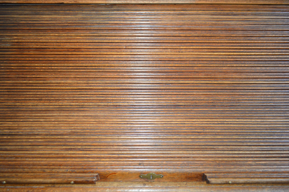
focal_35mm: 27
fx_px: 217
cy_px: 96
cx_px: 144
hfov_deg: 67.4
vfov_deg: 47.8
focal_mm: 18
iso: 640
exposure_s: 1/60
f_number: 3.5
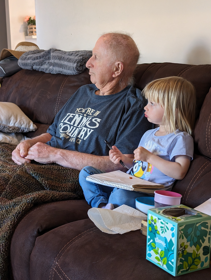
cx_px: 106
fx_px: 397
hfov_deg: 29.7
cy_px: 140
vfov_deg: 38.9
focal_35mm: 49
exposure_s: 1/120
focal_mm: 6.9
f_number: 1.68
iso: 348
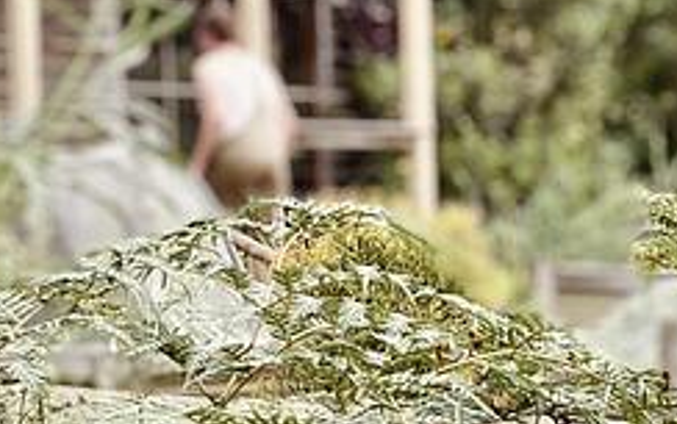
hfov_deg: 14.9
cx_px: 444
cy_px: 412
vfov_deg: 9.3
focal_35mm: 140
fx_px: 2585
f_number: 2
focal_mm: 6
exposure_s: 1/122
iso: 25
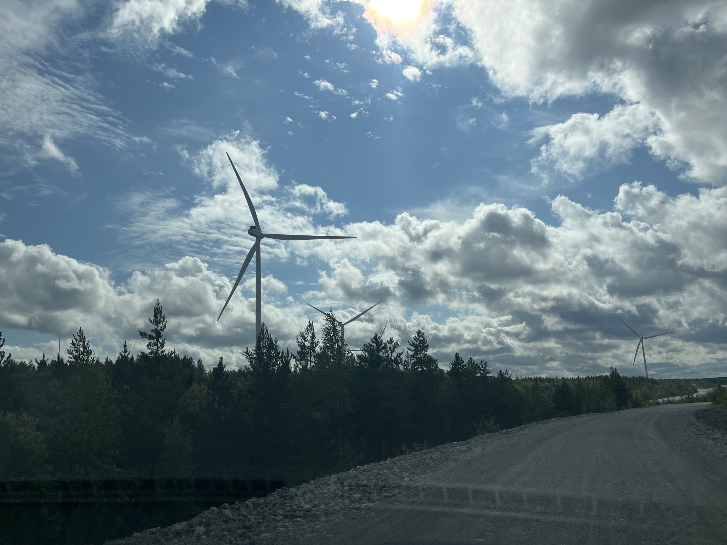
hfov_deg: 67.3
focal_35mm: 26
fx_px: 546
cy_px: 272
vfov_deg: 53.1
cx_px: 364
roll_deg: +1.5
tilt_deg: +11.4
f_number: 1.6
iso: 50
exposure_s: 1/15152
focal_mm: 5.1
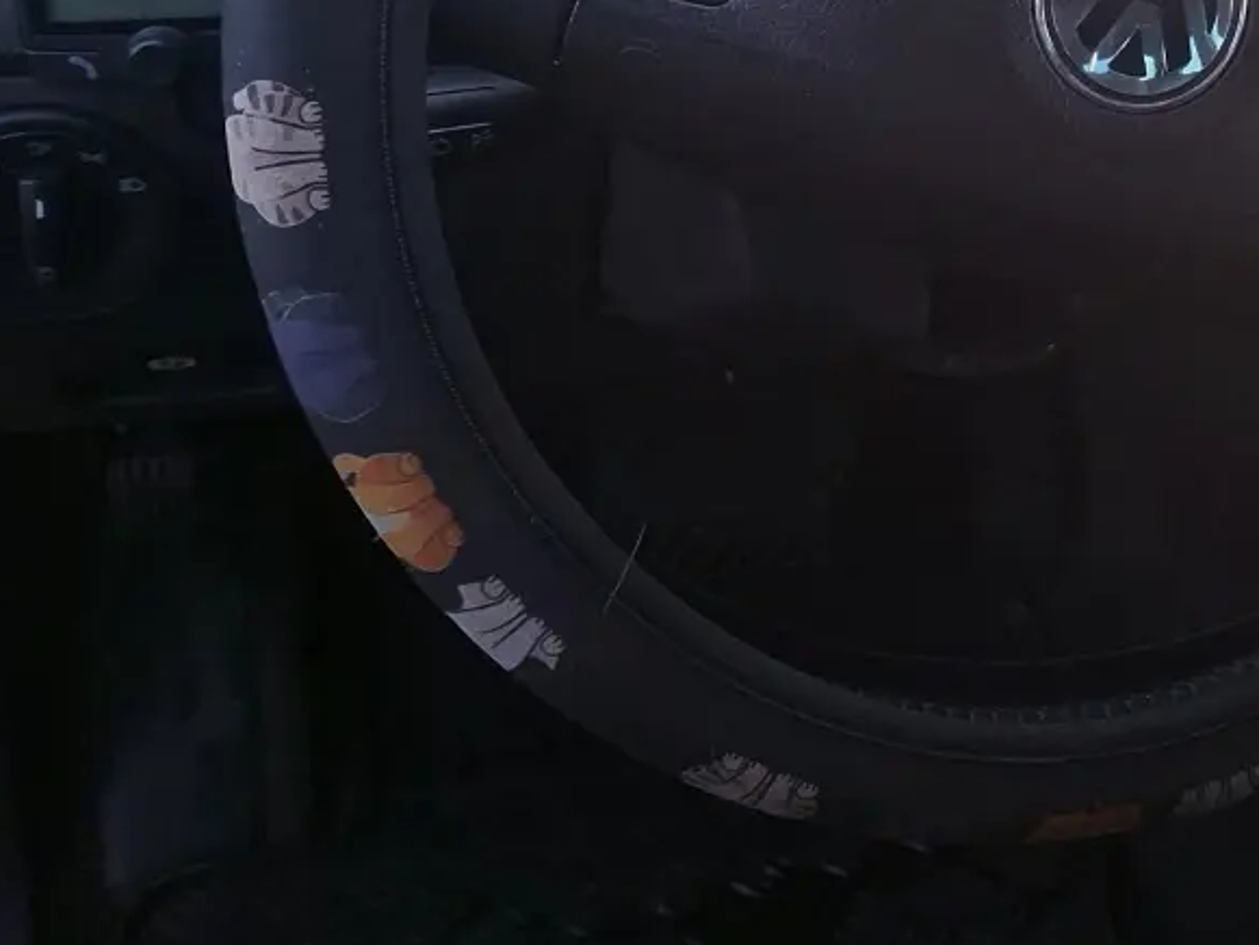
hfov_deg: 31.2
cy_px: -24
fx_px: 2074
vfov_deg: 24.4
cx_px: 1263
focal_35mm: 57
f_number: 1.8
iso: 40
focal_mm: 5.54
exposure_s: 1/100
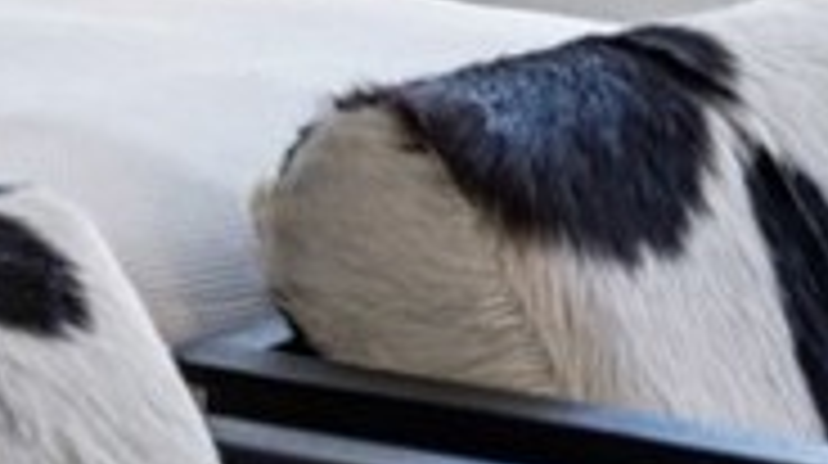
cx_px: -1431
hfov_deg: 6.8
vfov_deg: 4.0
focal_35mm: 292
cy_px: -946
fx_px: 6404
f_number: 5
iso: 125
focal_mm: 50
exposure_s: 1/125
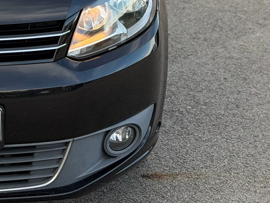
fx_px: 1006
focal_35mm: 129
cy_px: -50
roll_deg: +0.4
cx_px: -85
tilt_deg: -14.3
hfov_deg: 14.6
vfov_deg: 11.2
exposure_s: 1/312
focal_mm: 6.76
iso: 80
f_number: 1.78
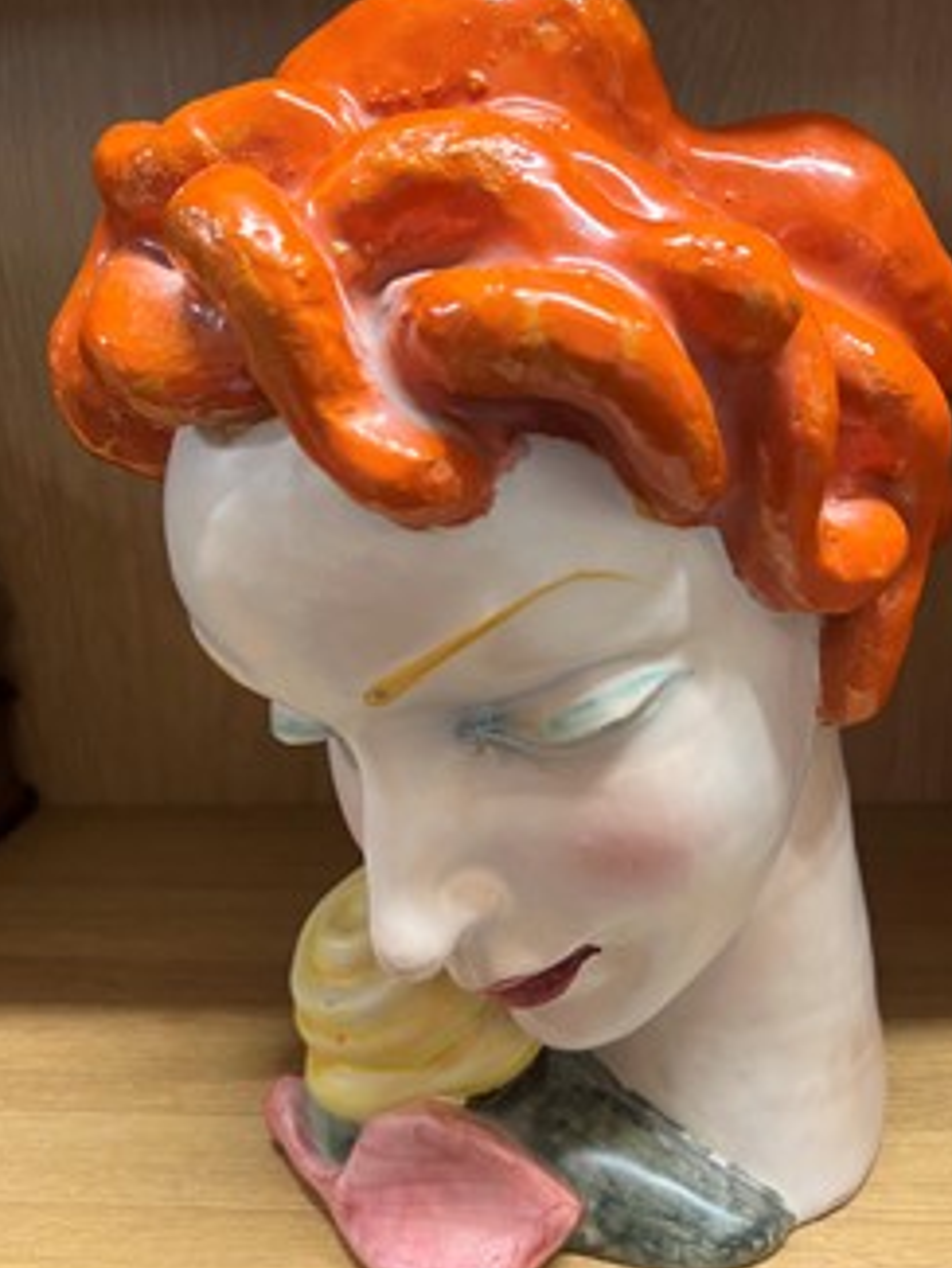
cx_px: 562
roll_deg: +1.6
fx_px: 1173
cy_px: 613
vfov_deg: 56.8
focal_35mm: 32
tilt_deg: -17.1
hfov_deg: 44.0
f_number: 1.5
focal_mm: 5.7
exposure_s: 1/50
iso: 200
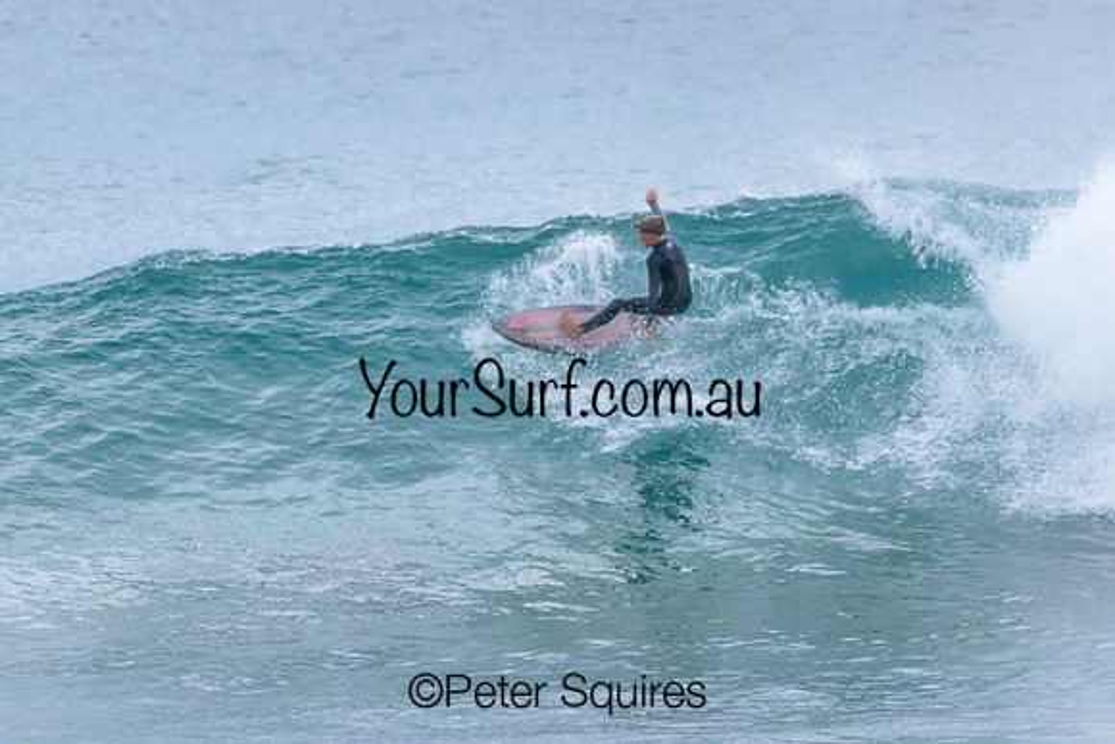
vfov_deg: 1.7
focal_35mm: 800
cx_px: 558
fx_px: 24782
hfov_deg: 2.6
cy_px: 372
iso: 2800
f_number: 11
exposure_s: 1/2000
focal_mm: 800
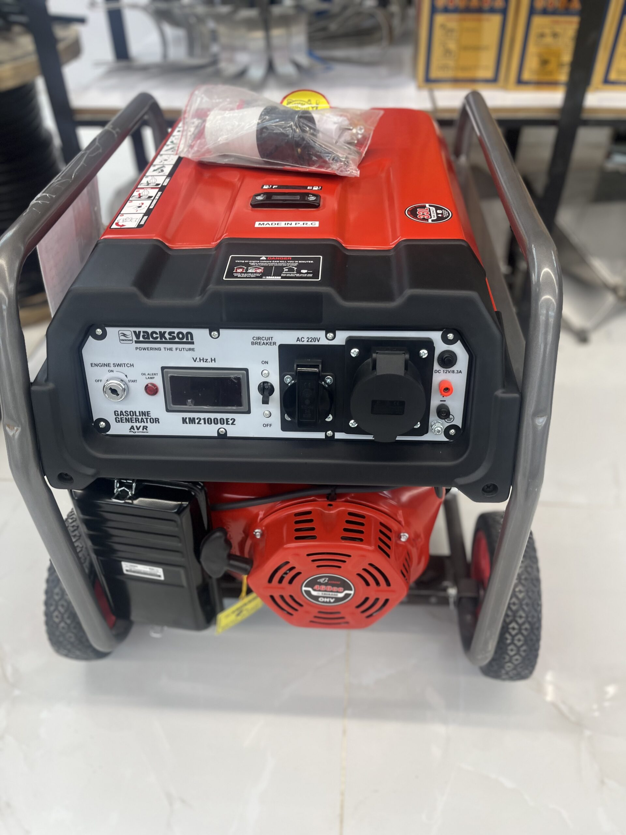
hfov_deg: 53.1
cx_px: 313
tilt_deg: -40.9
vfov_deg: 67.3
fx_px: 627
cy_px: 418
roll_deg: +3.8
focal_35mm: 26
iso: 50
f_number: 1.6
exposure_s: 1/100
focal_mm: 5.1
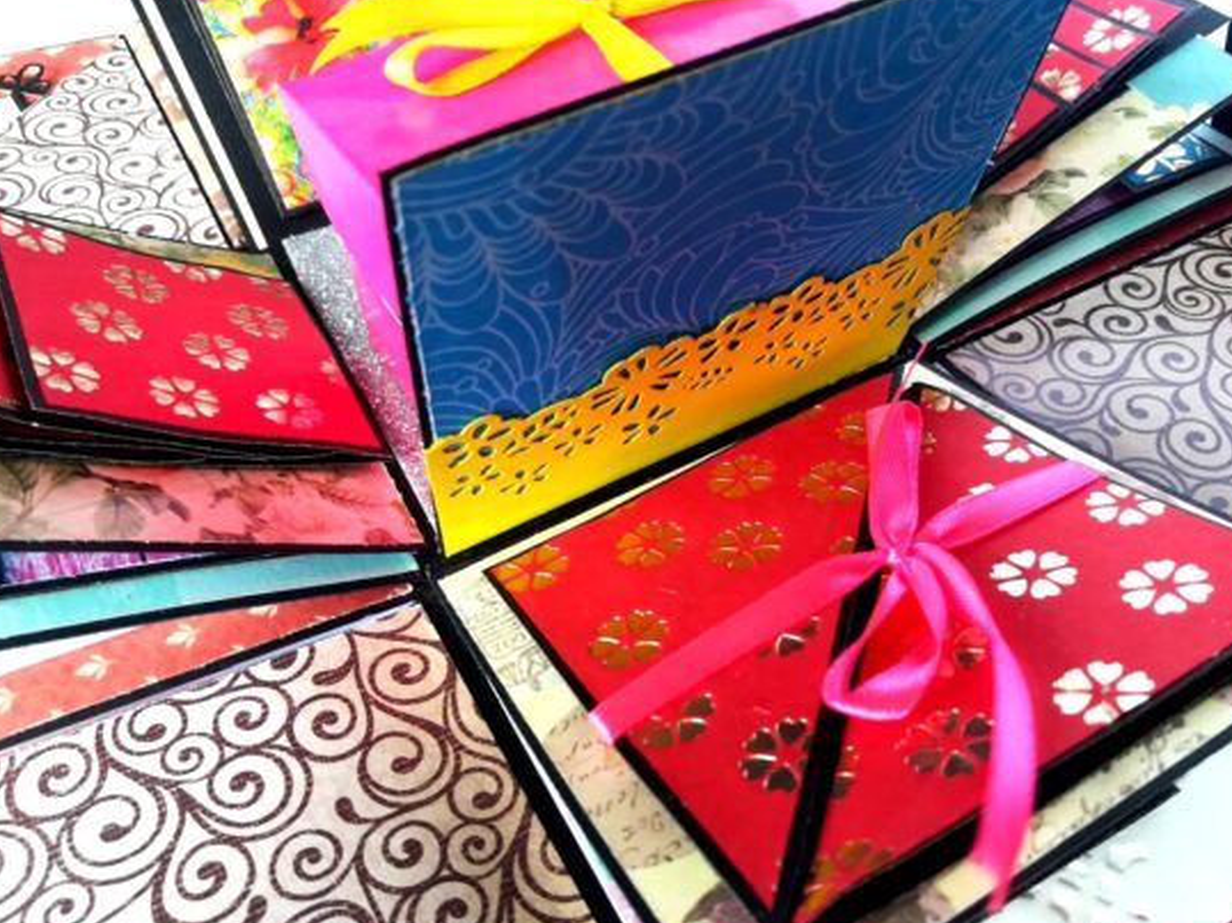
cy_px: 483
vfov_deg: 48.2
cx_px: 671
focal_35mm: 29
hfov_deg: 61.6
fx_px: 1032
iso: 100
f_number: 2.2
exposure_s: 1/50
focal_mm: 3.83
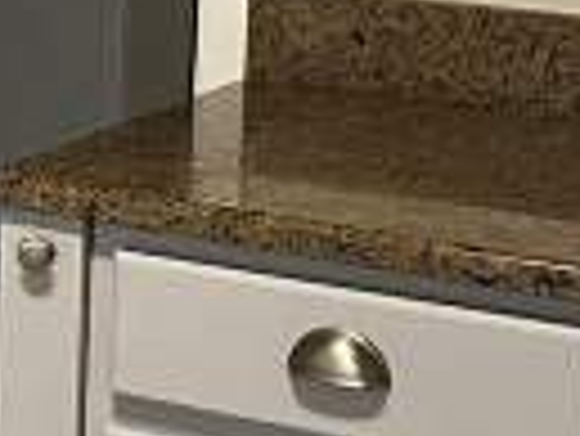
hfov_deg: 10.9
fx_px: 2700
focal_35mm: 161
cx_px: -661
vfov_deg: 9.1
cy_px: -81
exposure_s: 1/60
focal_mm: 4.25
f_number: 1.8
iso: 250
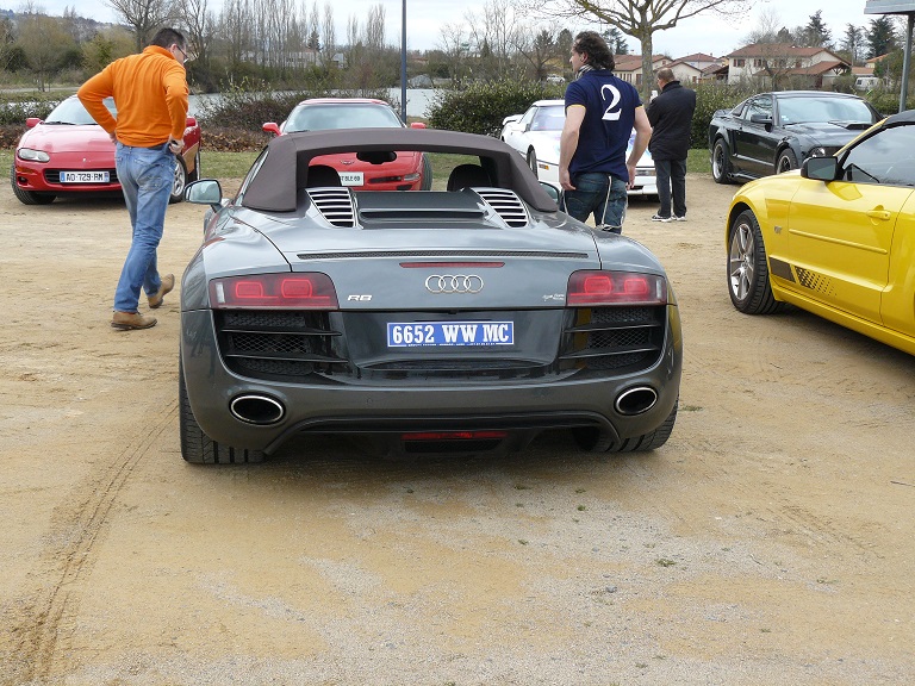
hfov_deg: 38.9
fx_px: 1295
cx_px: 458
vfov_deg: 29.7
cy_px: 343
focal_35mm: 49
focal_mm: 8.2
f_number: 4
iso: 100
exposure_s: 1/160
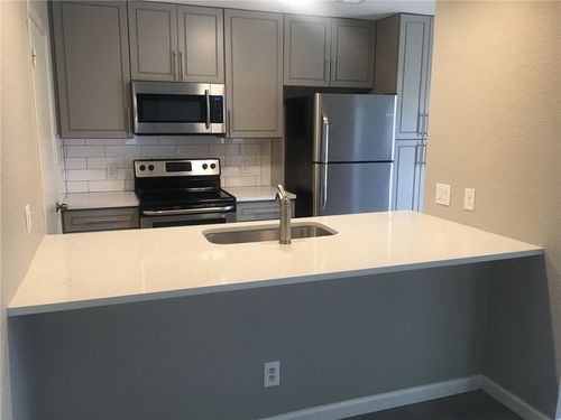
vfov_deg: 48.2
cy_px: 210
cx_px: 280
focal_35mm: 29
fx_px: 470
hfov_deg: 61.7
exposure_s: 1/15
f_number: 2.2
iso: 25
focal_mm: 4.15
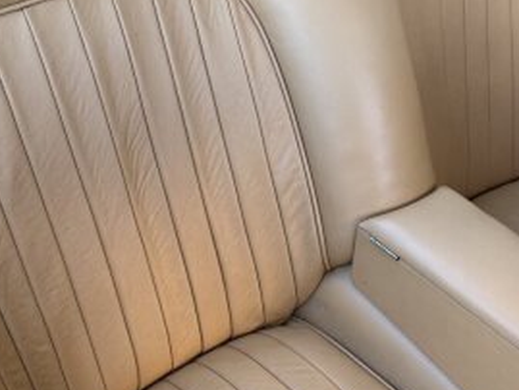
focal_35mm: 57
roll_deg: -5.0
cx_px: 309
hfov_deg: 33.7
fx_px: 855
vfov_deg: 25.5
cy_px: 261
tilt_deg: -44.1
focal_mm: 6.76
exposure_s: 1/121
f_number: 1.78
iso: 100
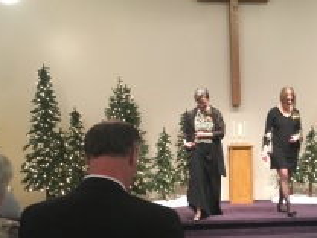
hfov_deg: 36.5
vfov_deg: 28.2
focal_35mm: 51
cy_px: 171
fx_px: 467
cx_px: 244
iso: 200
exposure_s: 1/24
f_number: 2.2
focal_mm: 4.15
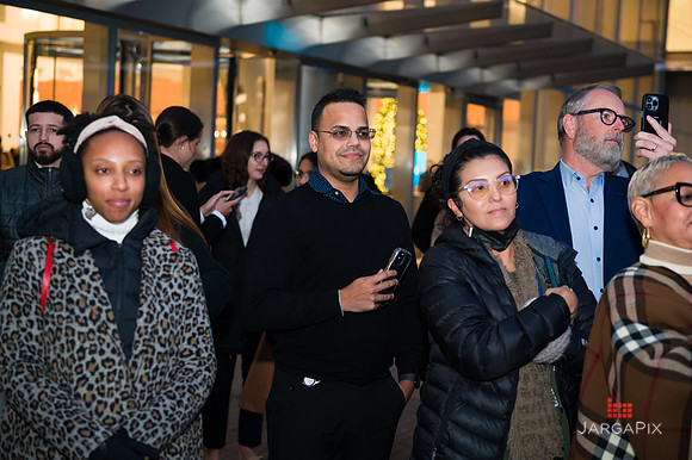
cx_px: 346
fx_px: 1153
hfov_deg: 33.4
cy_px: 230
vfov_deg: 22.6
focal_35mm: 60
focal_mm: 60
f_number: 4
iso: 1600
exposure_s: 1/200
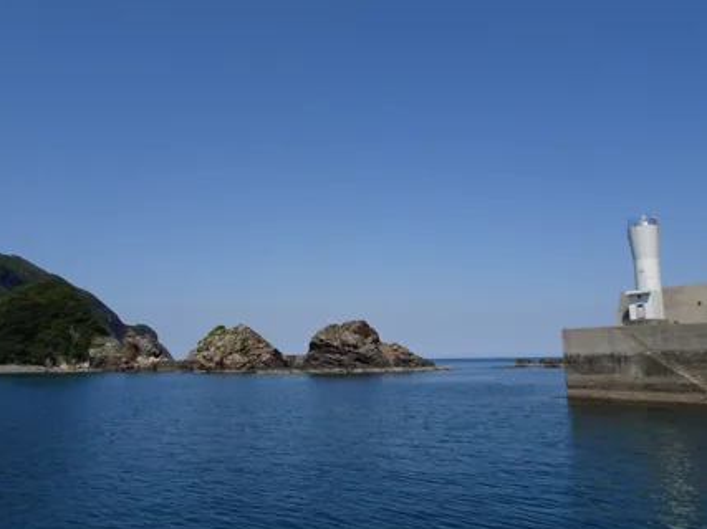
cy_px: 266
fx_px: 551
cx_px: 356
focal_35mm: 27
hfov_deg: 65.3
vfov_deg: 51.3
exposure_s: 1/1600
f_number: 3.5
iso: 80
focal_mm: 4.1
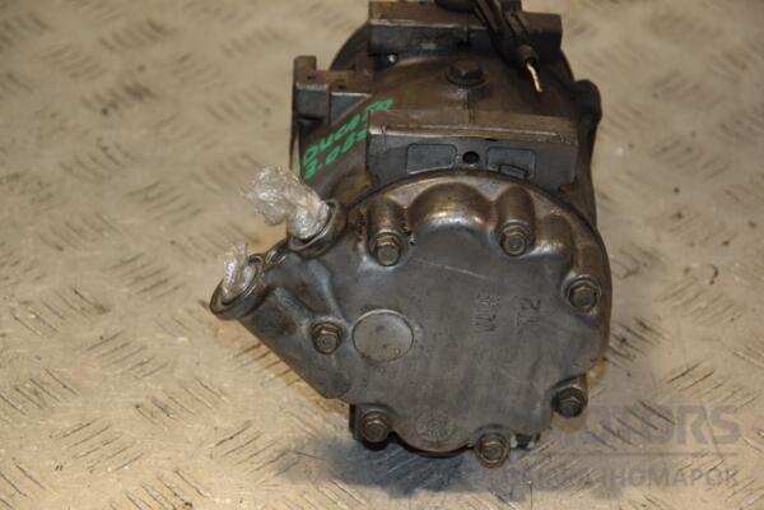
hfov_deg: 18.2
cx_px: 382
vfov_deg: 12.2
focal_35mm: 112
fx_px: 2387
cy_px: 255
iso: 800
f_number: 5.6
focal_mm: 75
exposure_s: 1/200
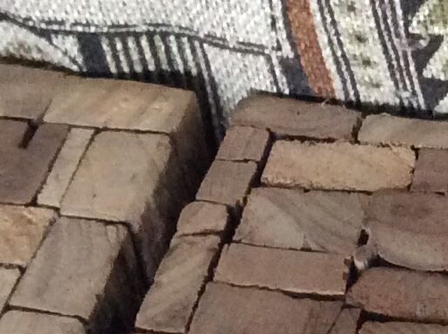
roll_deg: +3.2
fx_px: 2093
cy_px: 175
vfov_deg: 9.1
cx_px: 643
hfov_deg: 11.8
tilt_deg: -44.7
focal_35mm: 162
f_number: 2.4
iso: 200
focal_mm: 3.3
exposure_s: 1/25
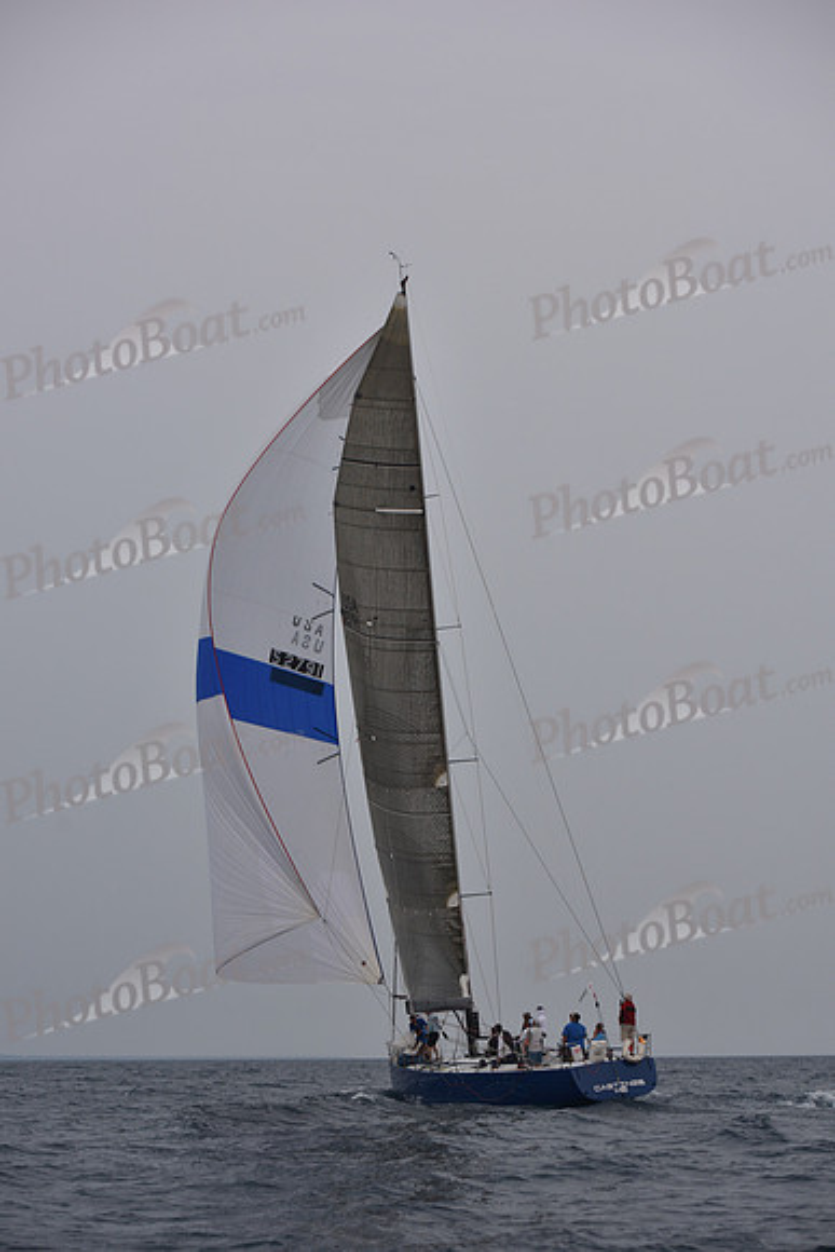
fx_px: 2434
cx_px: 418
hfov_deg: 19.5
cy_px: 626
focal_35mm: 70
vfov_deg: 28.8
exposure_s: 1/640
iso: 250
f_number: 5.6
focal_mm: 70
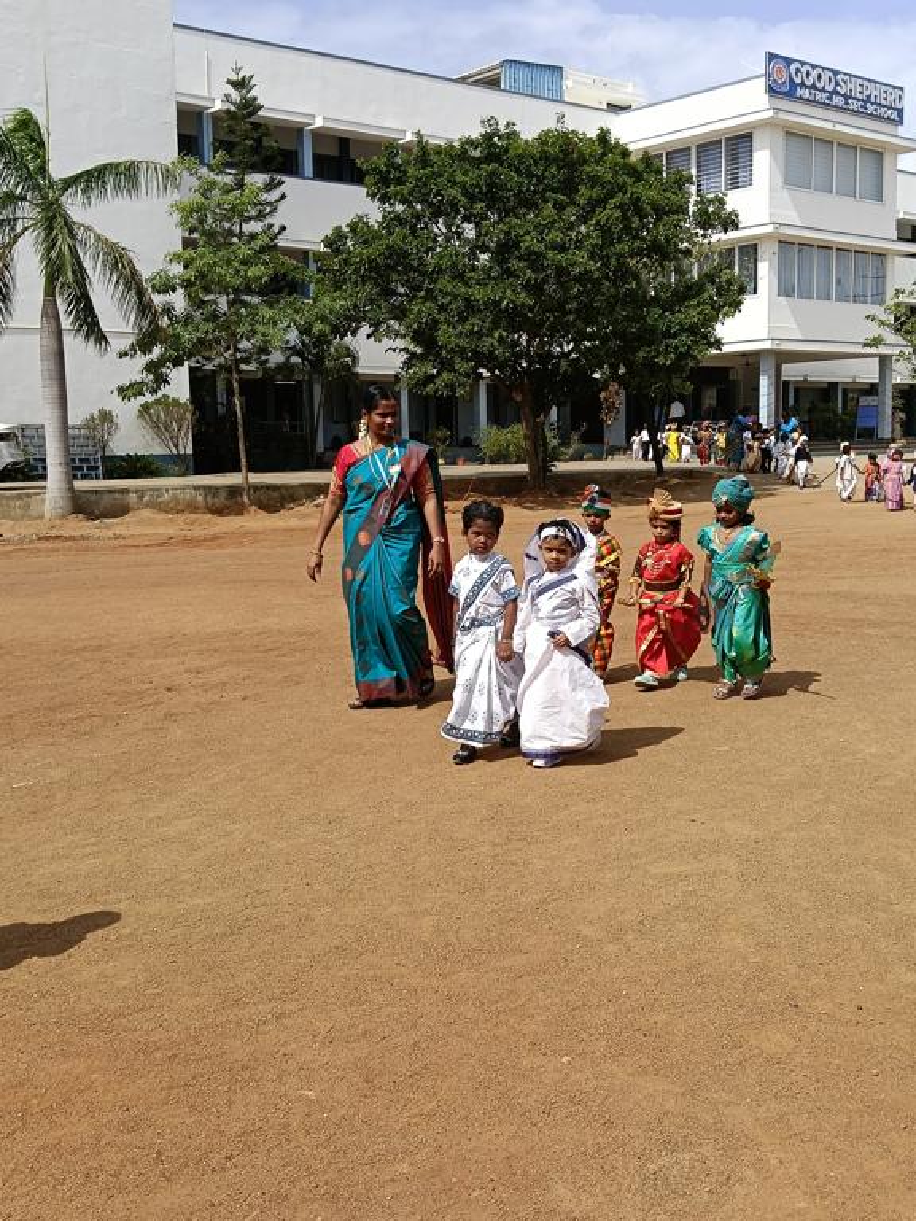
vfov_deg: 50.1
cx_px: 458
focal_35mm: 37
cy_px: 610
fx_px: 1305
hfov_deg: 38.7
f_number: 1.8
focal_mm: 3.98
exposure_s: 1/865
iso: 64
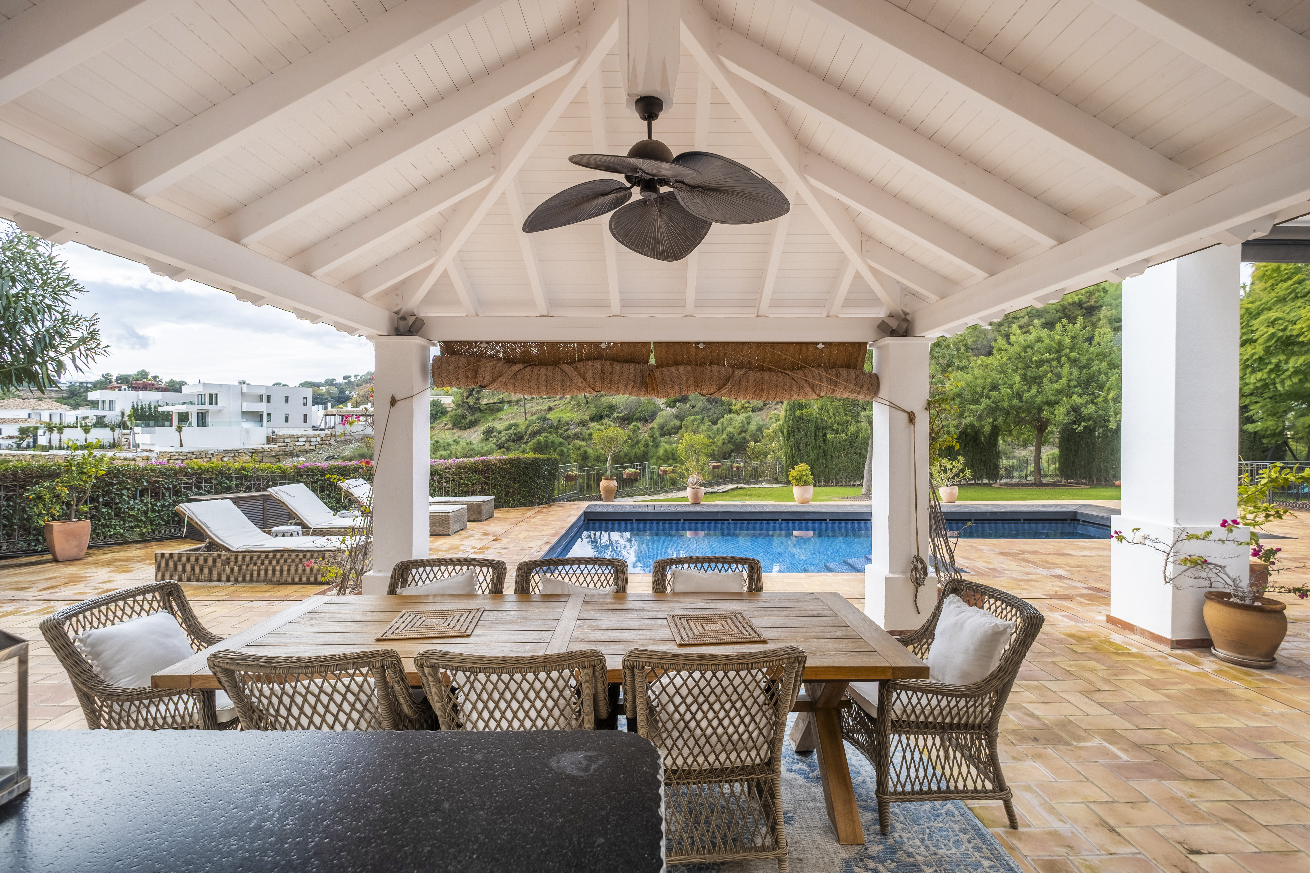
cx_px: 655
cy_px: 436
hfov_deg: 100.4
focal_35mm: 15
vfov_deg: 77.3
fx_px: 546
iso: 200
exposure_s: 1/640
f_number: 4
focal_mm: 10
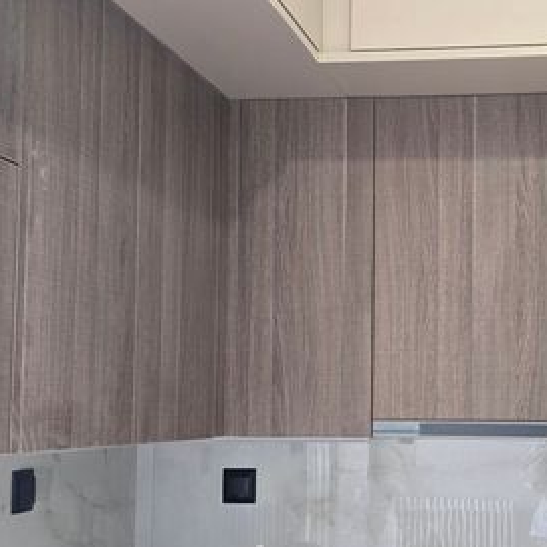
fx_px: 858
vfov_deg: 35.3
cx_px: 432
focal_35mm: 48
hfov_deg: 34.4
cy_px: 319
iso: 125
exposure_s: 1/100
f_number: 1.7
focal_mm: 6.3
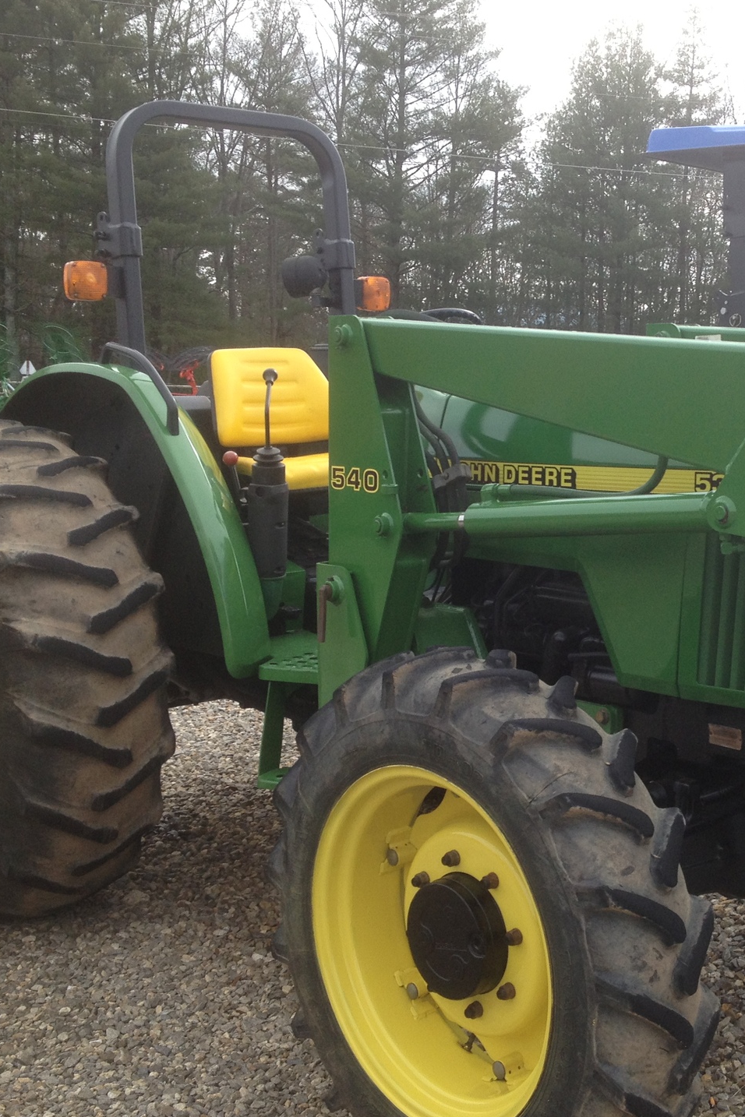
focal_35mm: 52
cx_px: 582
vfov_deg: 38.2
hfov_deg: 25.6
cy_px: 569
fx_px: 1614
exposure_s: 1/497
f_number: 2.4
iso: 50
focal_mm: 4.28
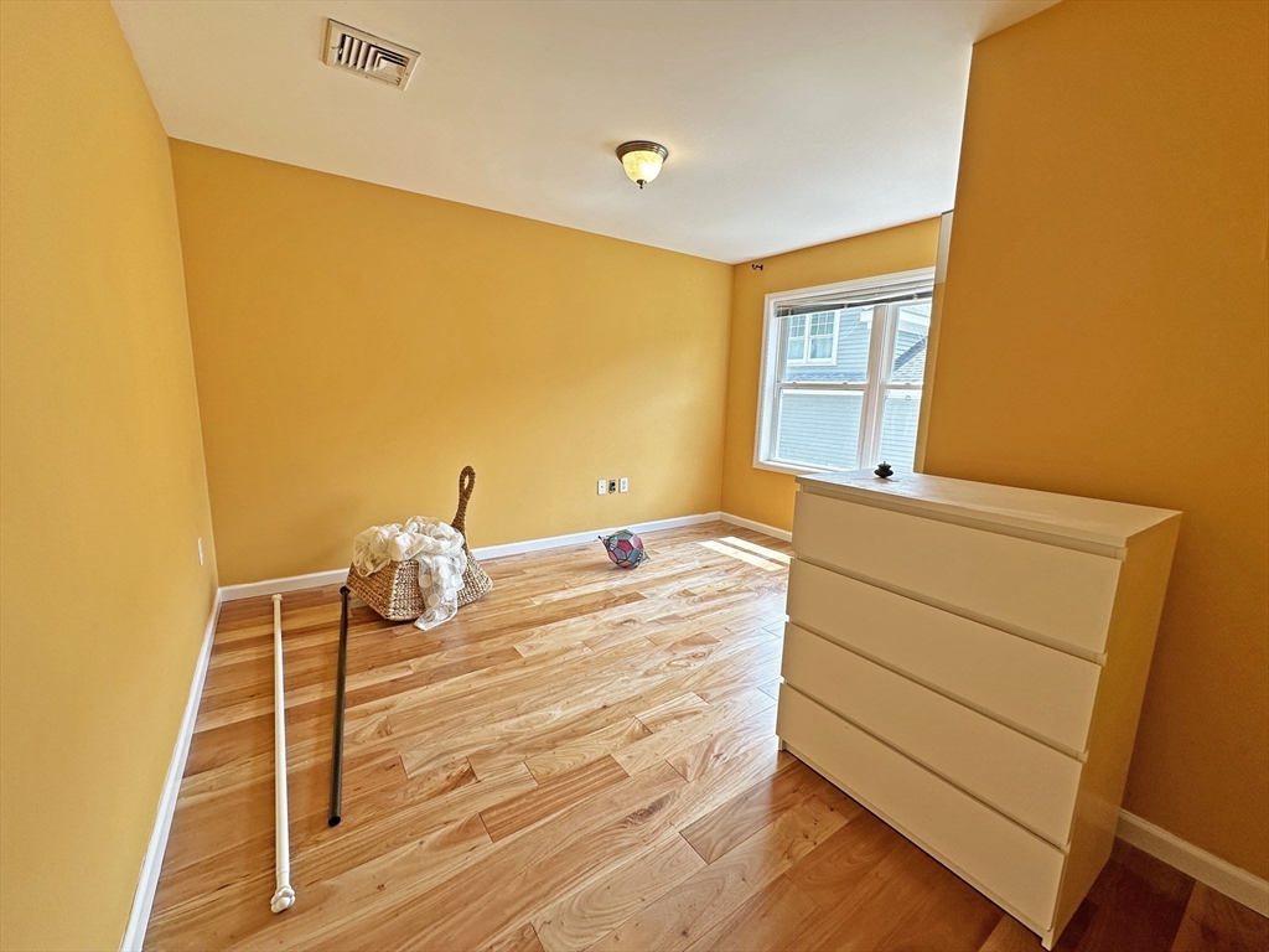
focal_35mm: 14
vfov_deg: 85.7
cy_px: 476
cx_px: 634
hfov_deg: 102.1
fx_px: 513
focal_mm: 2.22
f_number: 2.2
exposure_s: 1/141
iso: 40
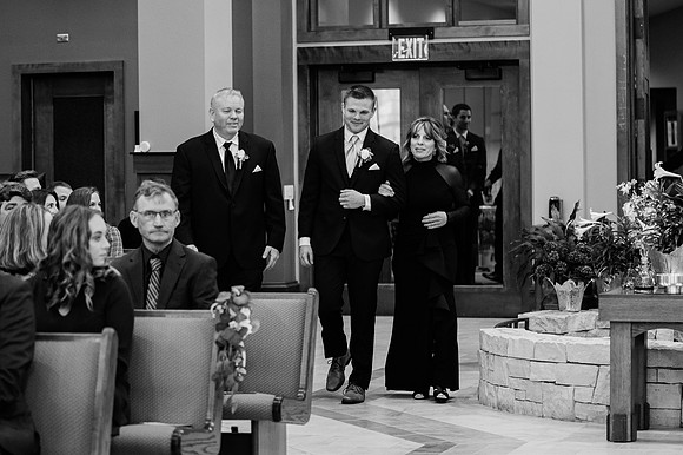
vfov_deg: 14.0
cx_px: 305
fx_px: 1849
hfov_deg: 20.9
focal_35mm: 98
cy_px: 213
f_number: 2.8
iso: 1600
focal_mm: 75
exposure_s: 1/250
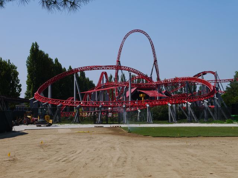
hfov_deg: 30.3
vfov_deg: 22.9
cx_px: 119
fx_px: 440
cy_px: 89
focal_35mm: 64
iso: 160
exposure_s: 1/500
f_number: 11
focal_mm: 32
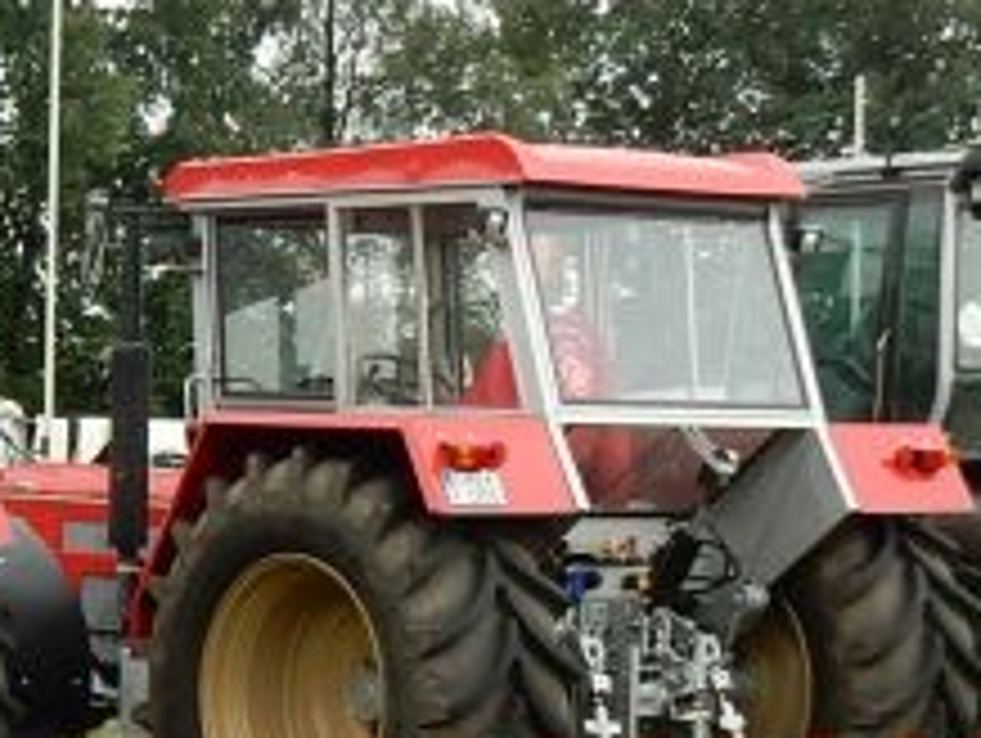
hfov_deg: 14.5
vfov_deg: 11.2
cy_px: 594
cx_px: -135
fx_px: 3745
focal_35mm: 132
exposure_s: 1/160
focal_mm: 6.4
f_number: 4
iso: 125
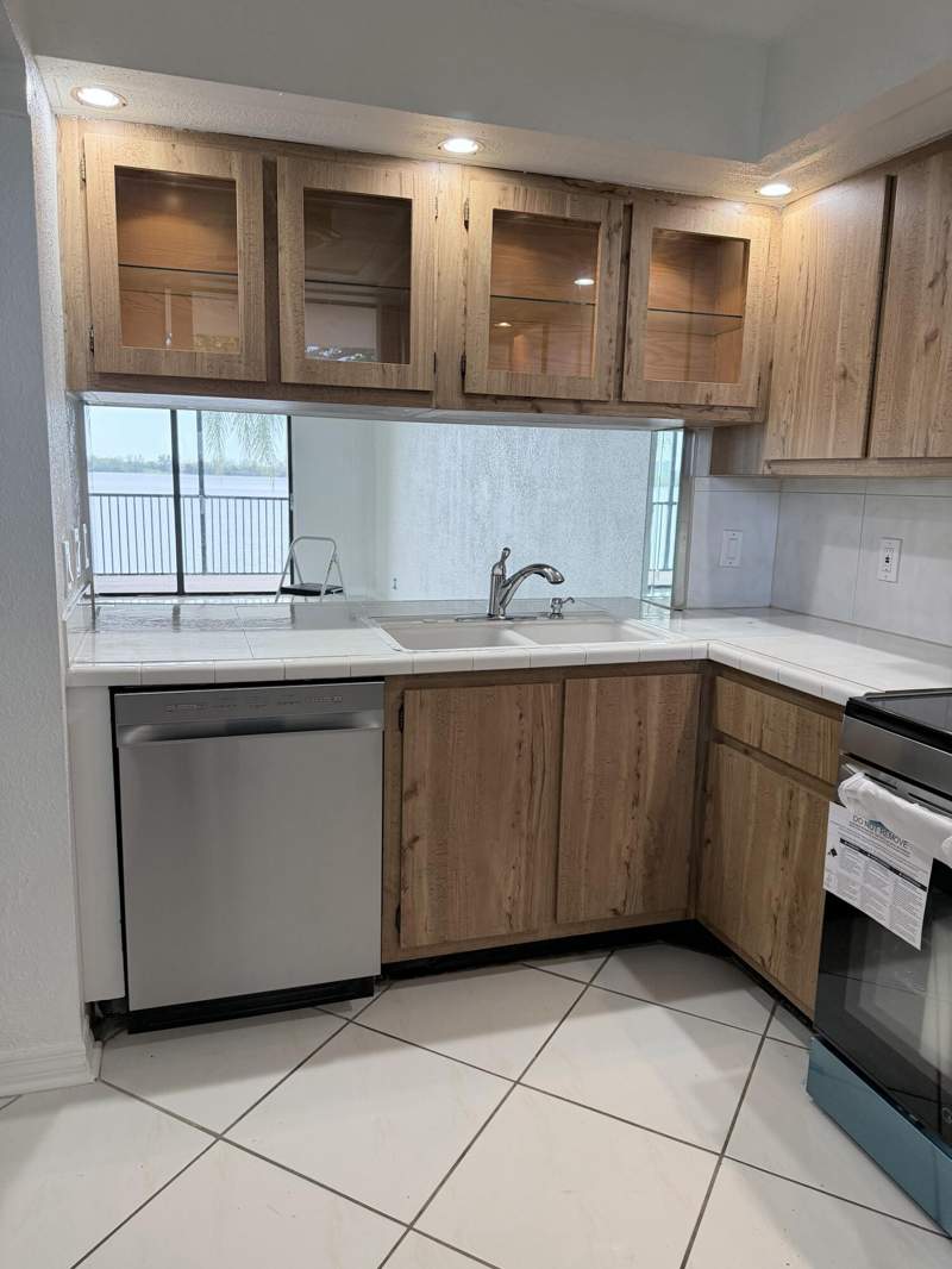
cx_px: 476
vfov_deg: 71.6
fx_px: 880
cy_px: 634
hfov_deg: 56.8
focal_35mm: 24
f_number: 1.78
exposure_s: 1/173
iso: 200
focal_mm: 6.76
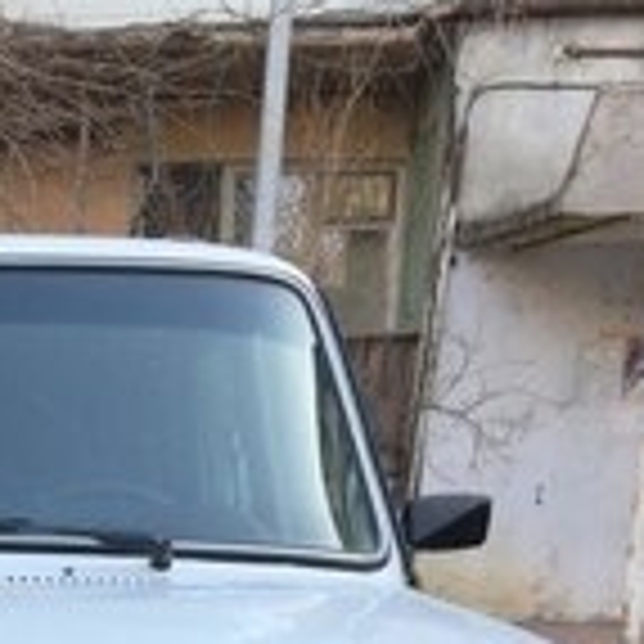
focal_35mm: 89
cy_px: 1009
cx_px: -117
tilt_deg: -14.8
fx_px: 1873
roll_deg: +0.1
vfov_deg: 17.3
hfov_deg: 18.5
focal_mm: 4.15
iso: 32
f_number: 2.2
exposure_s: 1/168
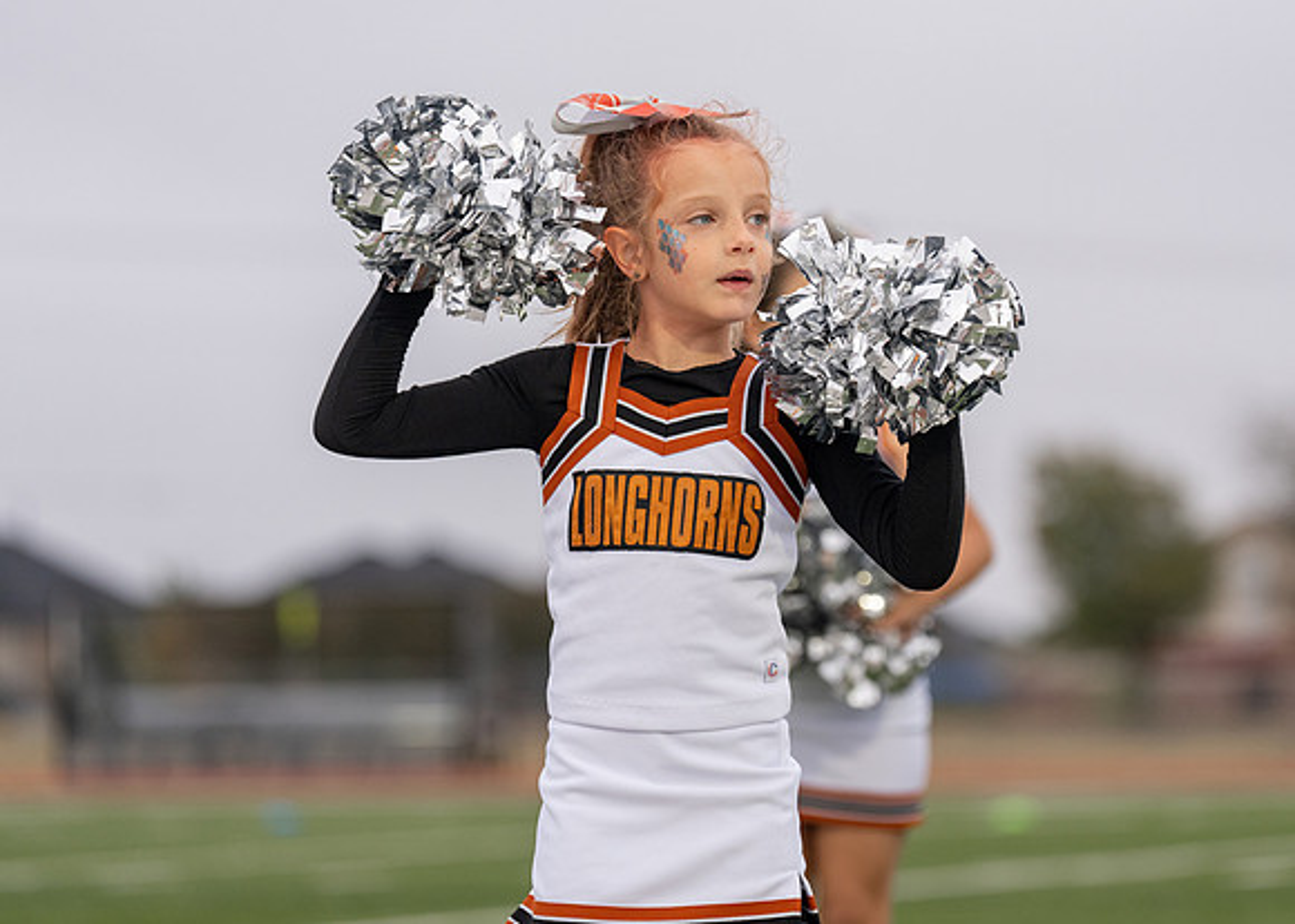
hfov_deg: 11.2
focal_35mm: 180
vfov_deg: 8.0
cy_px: 445
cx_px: 789
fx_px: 6603
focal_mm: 139
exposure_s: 1/1000
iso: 640
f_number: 2.8
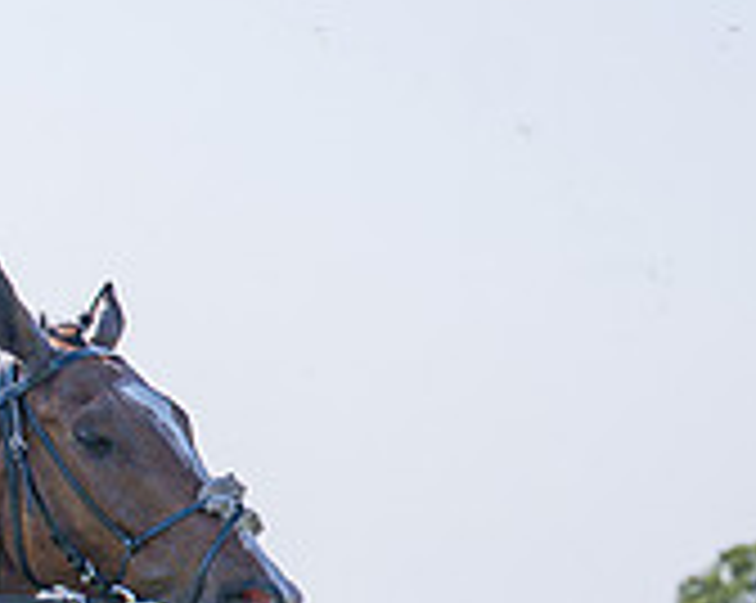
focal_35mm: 347
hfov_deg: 5.5
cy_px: 1011
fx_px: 7755
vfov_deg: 4.4
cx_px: -703
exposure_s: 1/2000
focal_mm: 70
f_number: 4
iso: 200
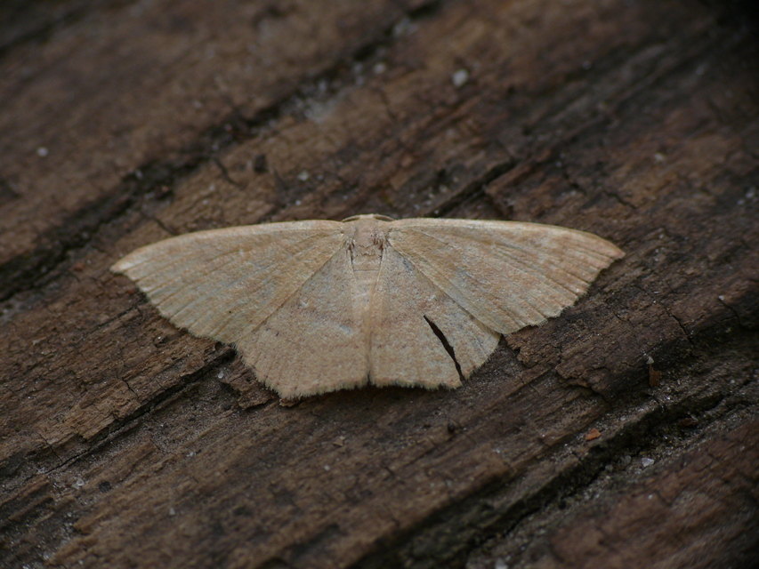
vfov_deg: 13.1
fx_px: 2478
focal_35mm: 113
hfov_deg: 17.4
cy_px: 284
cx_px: 380
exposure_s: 1/20
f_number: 3.6
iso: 100
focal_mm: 23.8
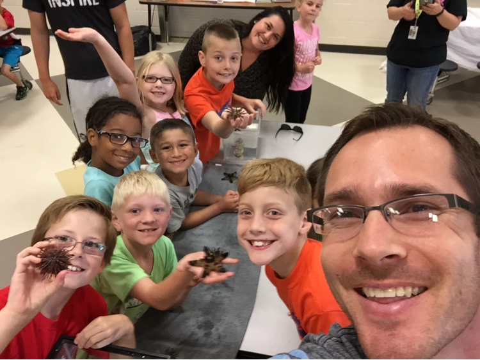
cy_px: 180
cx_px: 240
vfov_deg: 45.5
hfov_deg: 58.3
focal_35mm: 31
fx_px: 430
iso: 100
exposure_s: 1/30
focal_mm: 2.65
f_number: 2.2
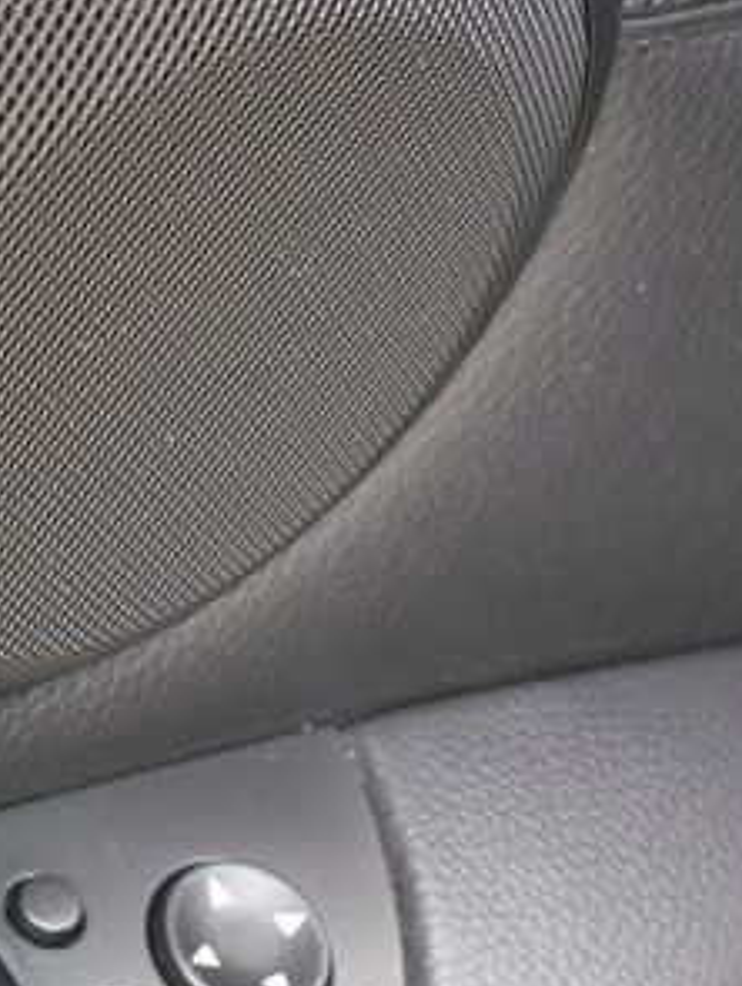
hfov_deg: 18.4
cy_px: 628
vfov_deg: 24.9
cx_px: -20
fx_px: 2224
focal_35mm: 78
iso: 200
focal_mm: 6.3
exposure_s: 1/50
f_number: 3.1
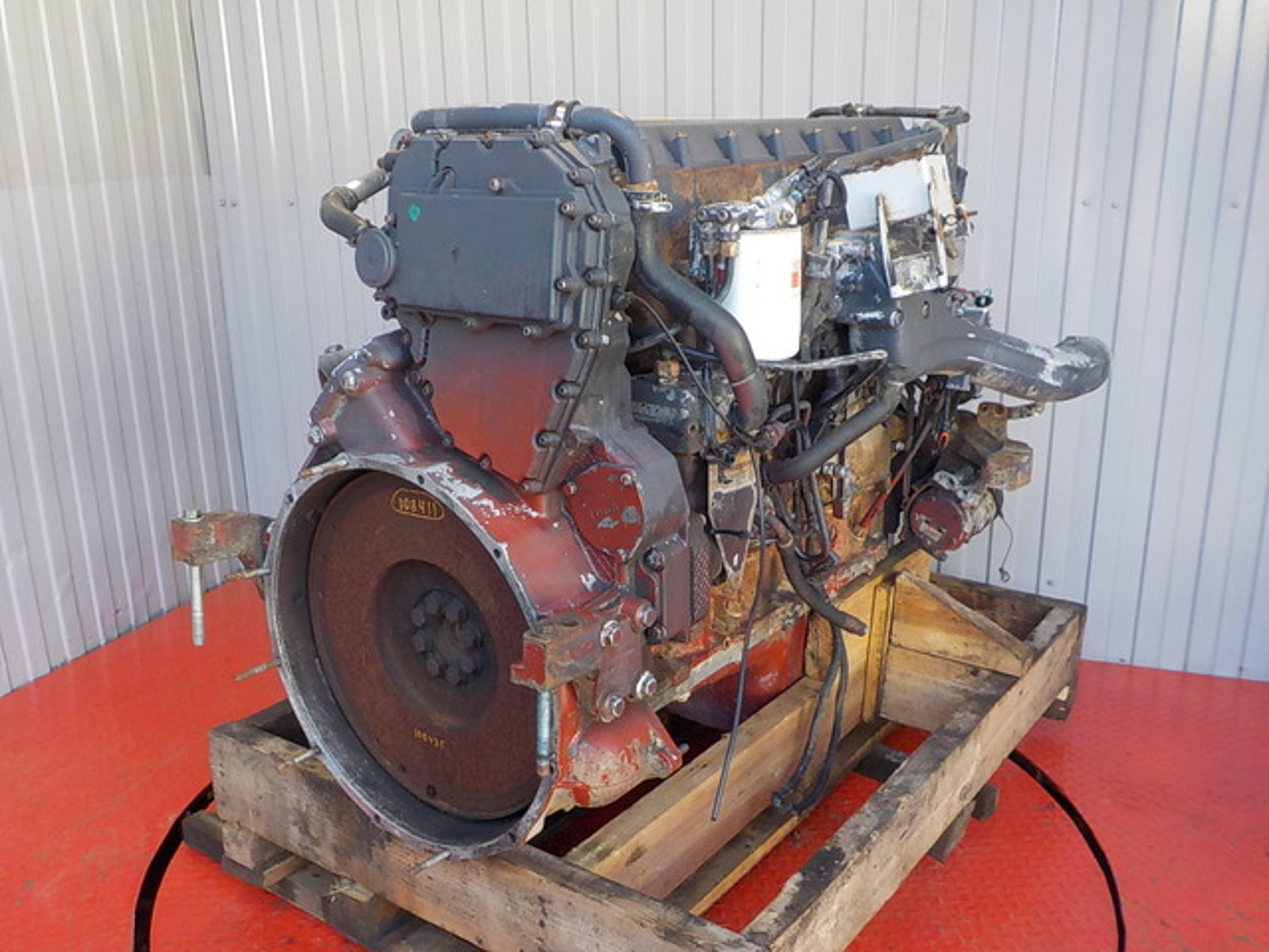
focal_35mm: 30
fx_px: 1100
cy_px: 476
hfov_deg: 60.0
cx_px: 634
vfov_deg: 46.8
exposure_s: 1/30
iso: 125
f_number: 3.3
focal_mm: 4.1
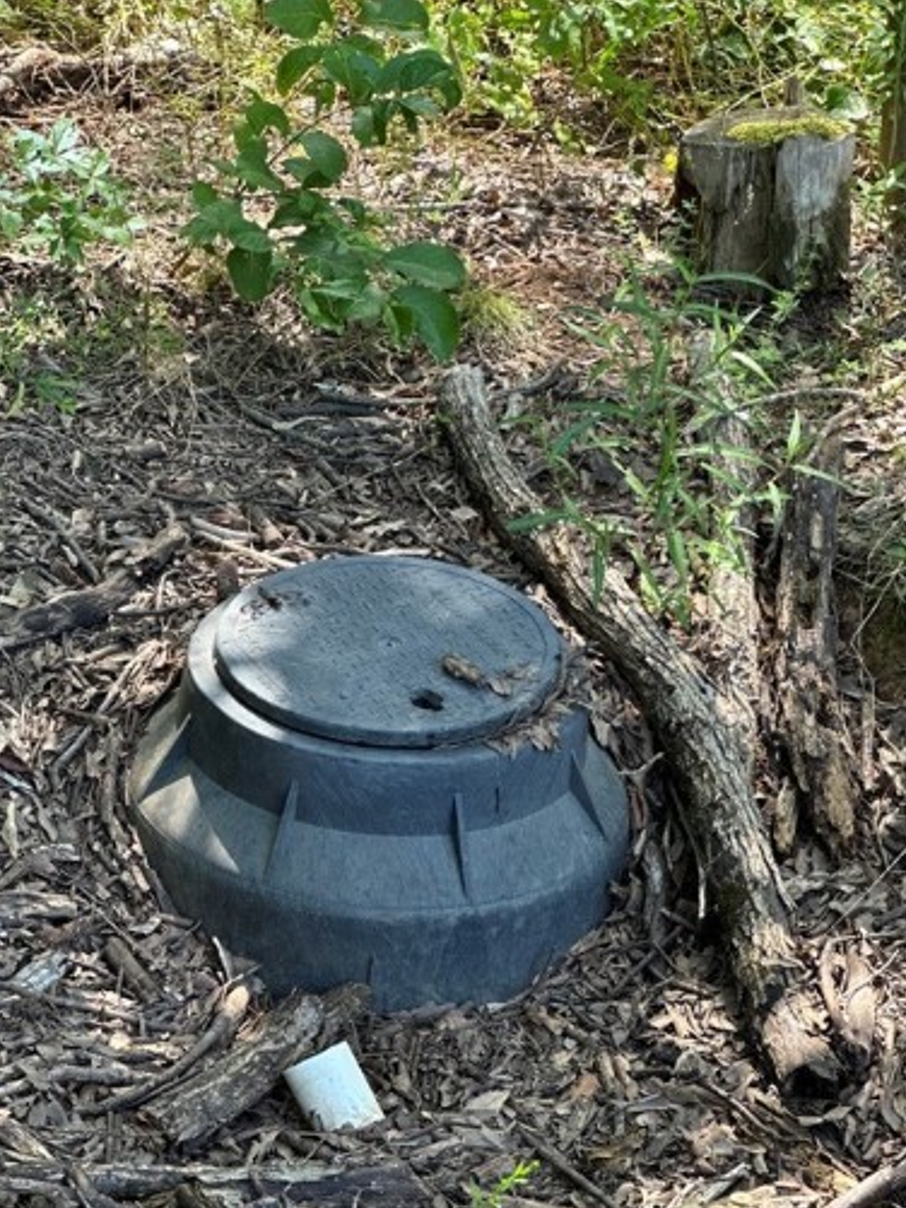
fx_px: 4116
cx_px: 470
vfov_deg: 16.7
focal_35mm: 118
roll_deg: -2.6
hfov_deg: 12.6
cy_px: 731
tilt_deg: -24.7
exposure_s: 1/121
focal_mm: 9
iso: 125
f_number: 2.8
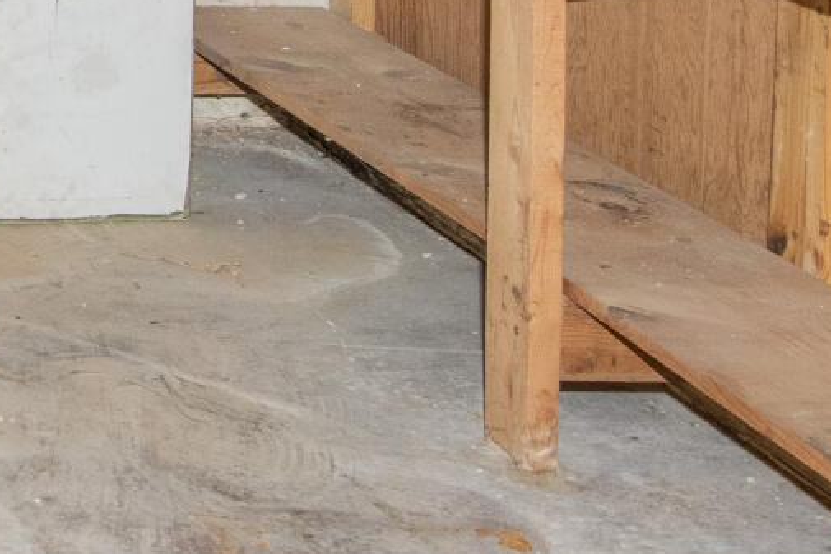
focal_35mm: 95
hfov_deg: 17.1
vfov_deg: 13.1
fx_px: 2193
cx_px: -711
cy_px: -418
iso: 640
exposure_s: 1/160
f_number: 9
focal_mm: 16
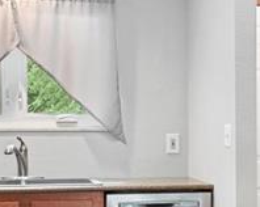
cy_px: 130
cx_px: 267
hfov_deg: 19.2
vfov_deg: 15.8
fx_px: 746
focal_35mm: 97
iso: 640
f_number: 9
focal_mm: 10
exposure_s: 1/1.67
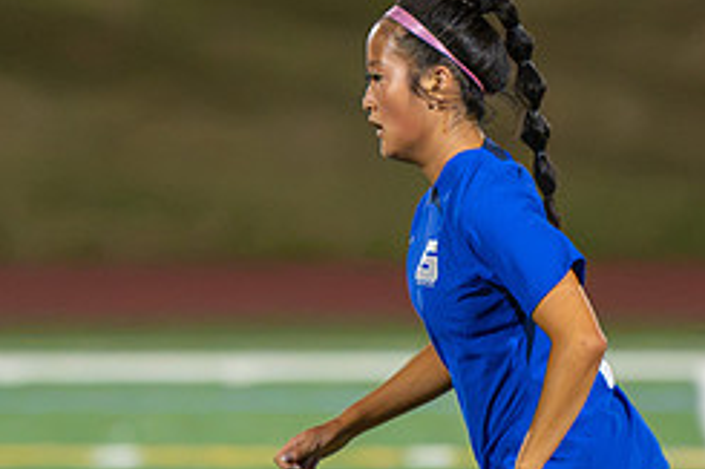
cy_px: 186
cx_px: 449
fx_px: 15616
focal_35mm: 798
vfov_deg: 1.7
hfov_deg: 2.6
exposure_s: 1/1000
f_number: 2.8
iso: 8000
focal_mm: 200
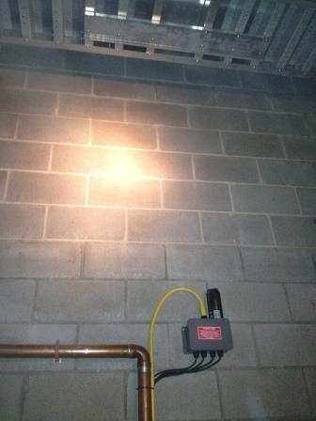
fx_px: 426
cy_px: 210
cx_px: 158
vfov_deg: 52.6
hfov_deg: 40.7
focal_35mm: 35
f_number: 2.4
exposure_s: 1/16
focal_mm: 4.28
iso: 400
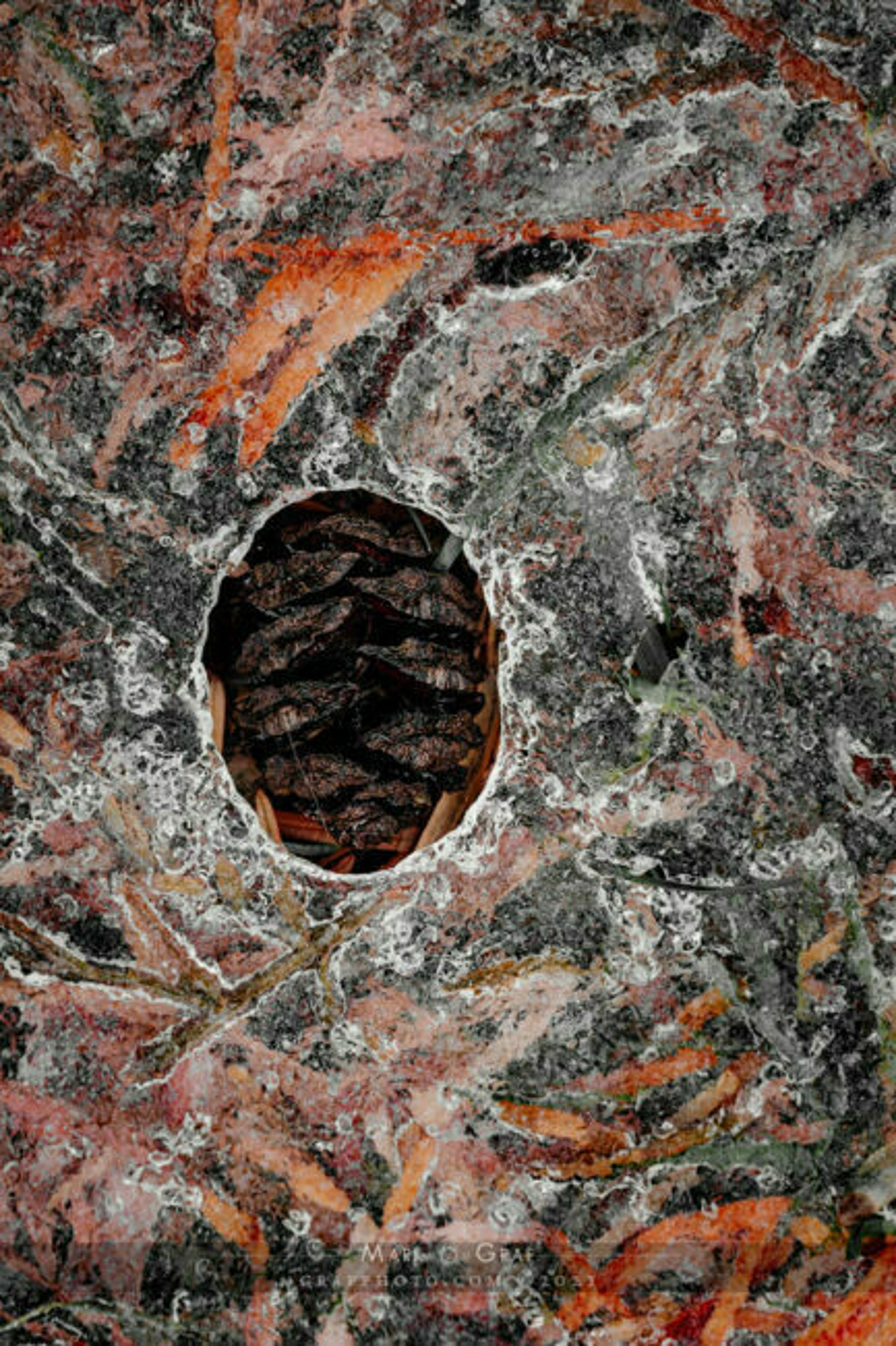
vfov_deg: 4.6
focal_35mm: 450
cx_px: 448
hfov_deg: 3.1
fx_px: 16808
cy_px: 673
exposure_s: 1/7
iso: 200
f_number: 11
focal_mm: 300
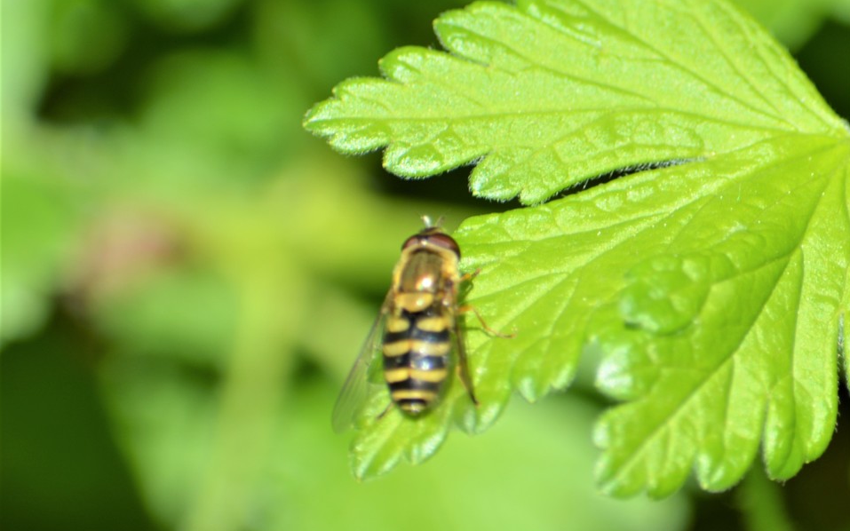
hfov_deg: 4.6
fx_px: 10655
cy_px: 282
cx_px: 425
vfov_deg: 2.9
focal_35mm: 460
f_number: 8
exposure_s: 1/160
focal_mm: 300
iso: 100
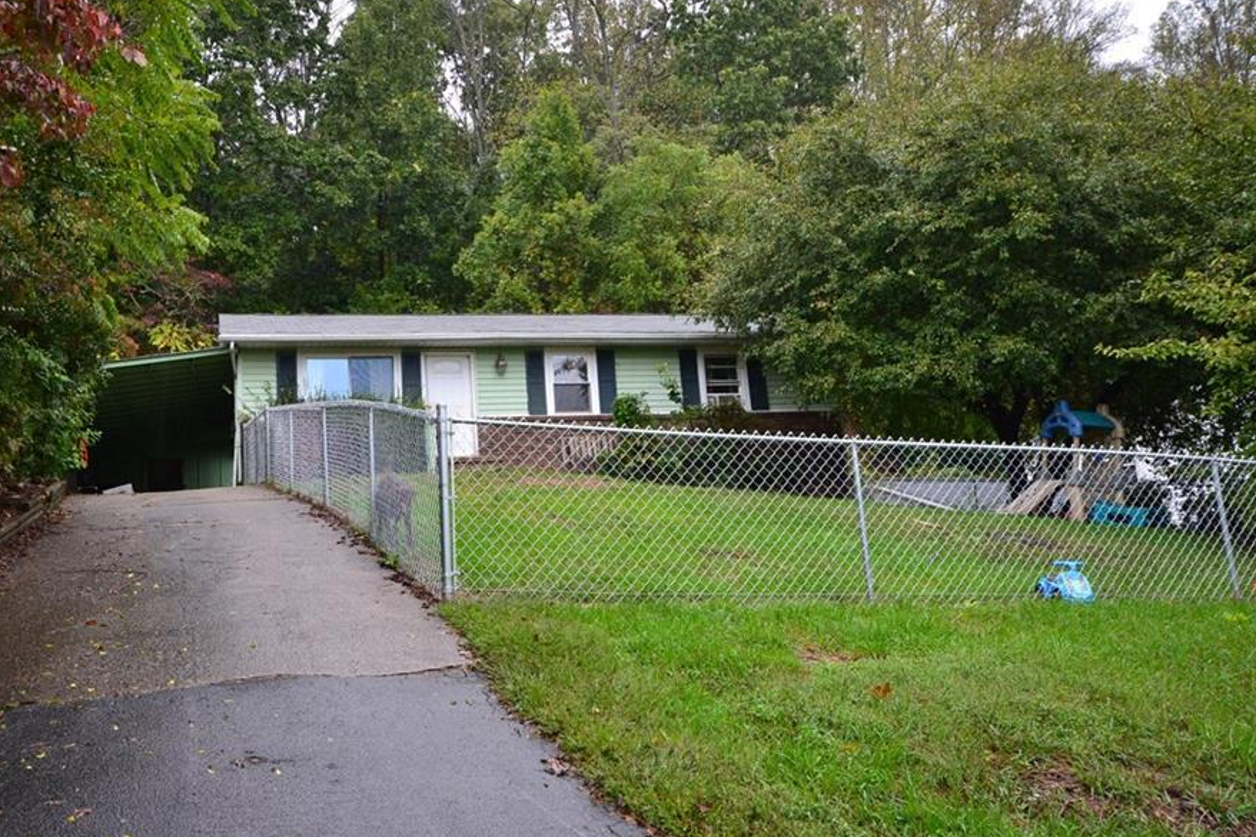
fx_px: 1221
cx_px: 532
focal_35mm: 35
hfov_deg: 54.2
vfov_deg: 37.8
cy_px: 376
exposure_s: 1/60
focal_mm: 20
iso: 450
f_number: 8
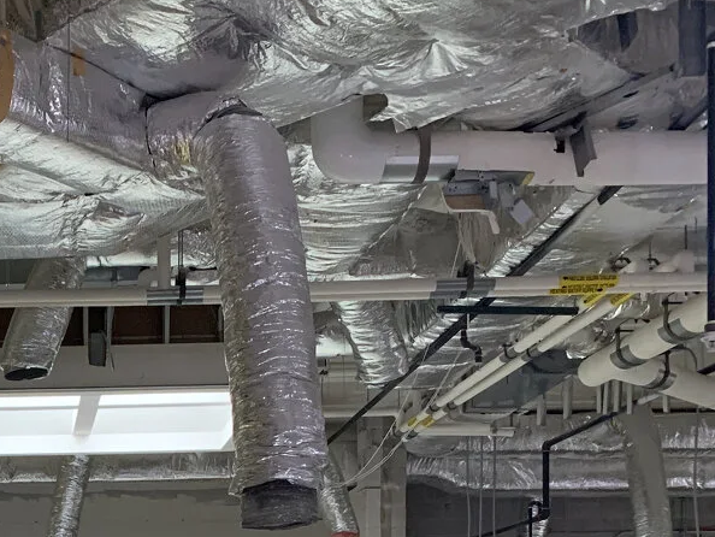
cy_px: 647
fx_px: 1446
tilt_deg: +0.9
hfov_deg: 25.2
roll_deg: -0.1
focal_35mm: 70
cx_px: -122
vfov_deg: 19.7
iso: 250
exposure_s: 1/40
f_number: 1.8
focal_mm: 4.25
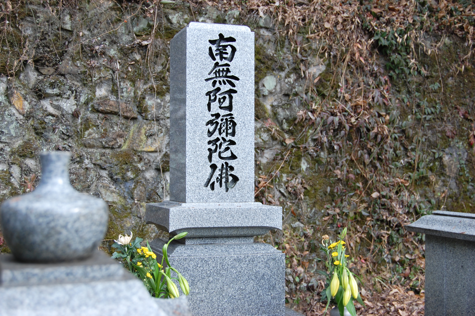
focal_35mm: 52
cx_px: 238
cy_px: 158
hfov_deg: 37.9
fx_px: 692
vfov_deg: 25.7
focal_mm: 35
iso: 220
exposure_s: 1/125
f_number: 5.6
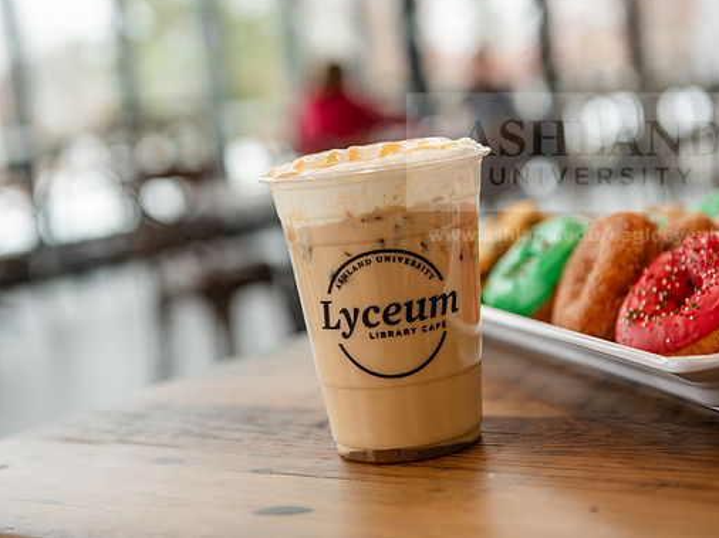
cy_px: 265
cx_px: 364
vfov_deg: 22.9
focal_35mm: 64
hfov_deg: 30.3
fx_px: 1329
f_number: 3.5
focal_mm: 58
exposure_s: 1/200
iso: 400
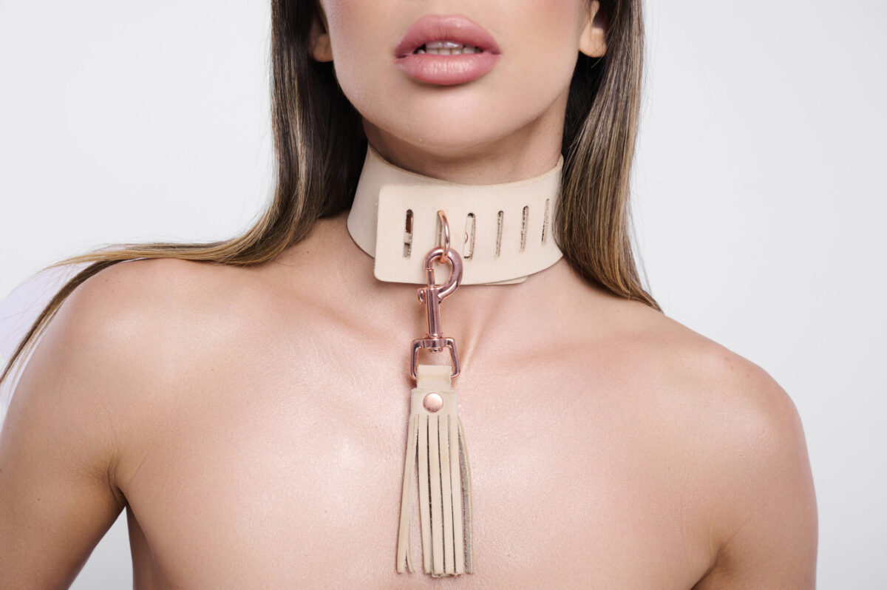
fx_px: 1723
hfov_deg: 28.9
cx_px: 444
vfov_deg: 19.4
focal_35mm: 70
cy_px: 295
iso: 125
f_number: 8
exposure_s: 1/160
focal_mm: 70
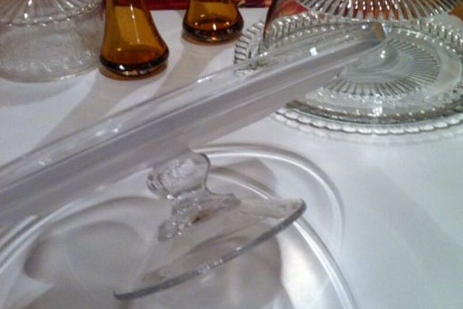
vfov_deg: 29.3
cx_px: 269
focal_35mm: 46
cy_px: 151
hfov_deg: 42.6
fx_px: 592
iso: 160
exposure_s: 1/17
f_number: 2.8
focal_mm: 3.85
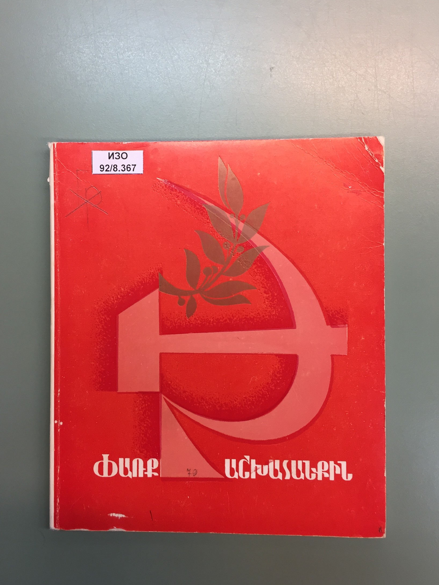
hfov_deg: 44.2
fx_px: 541
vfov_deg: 56.8
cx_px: 216
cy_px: 279
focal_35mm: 32
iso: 32
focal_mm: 4.15
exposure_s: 1/33
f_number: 2.2
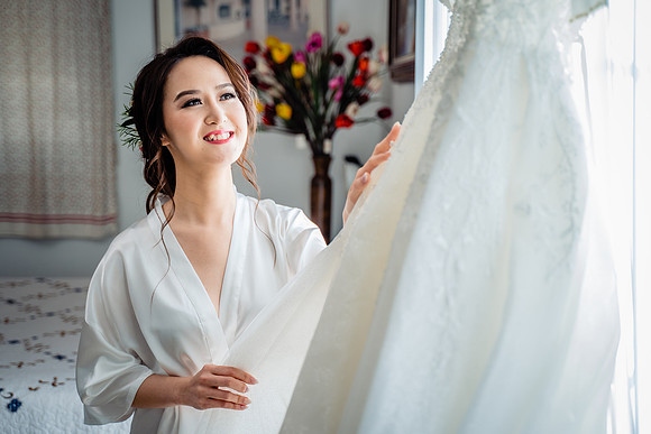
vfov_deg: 25.5
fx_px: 959
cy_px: 217
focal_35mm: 53
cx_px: 326
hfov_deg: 37.5
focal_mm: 53
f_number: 2.8
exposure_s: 1/160
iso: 250
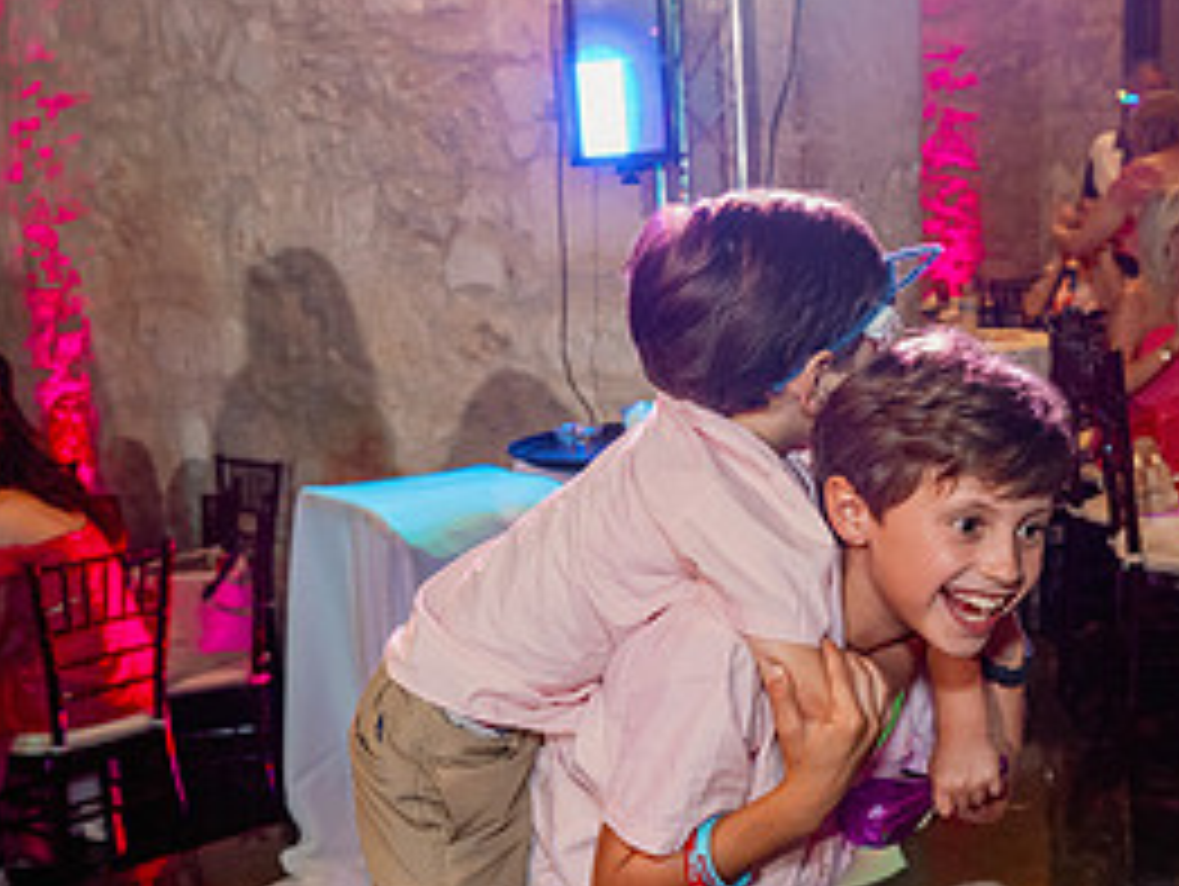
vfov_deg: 28.3
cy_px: 627
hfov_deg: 37.2
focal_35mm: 51
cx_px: 752
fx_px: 1739
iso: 2000
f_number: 3.5
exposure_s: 1/160
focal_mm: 24
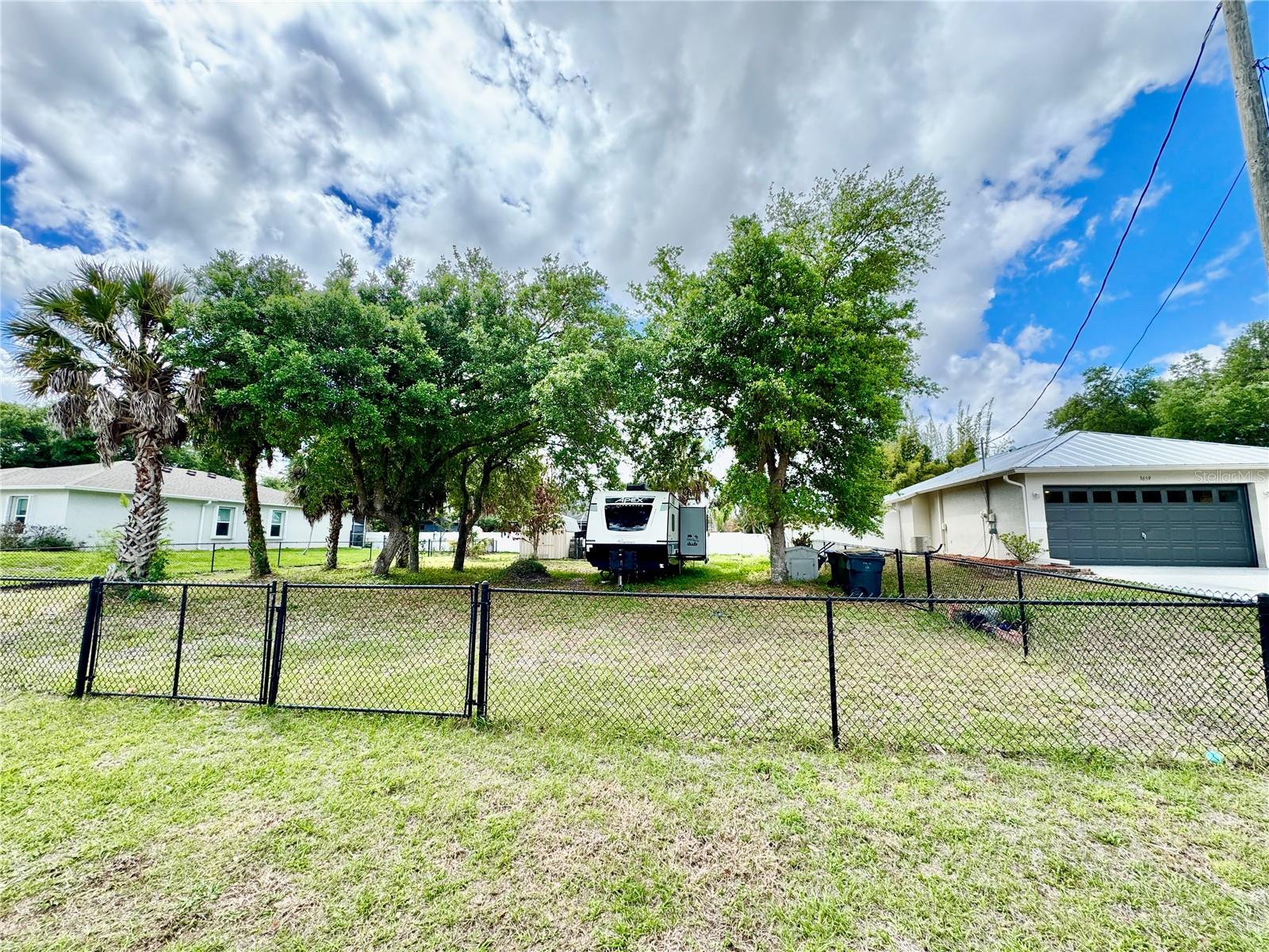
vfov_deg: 85.7
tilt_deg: +7.9
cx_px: 634
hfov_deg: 102.1
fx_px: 513
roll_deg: -0.4
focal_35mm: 14
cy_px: 476
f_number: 2.2
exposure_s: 1/573
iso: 50
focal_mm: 2.22
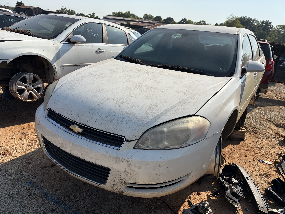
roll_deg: -7.2
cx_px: 142
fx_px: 214
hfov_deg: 67.3
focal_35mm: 26
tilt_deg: -19.9
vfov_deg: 53.1
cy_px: 107
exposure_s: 1/5814
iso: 64
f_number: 1.6
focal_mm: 5.96
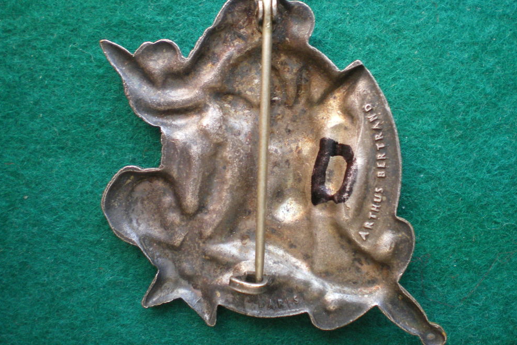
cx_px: 257
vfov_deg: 33.4
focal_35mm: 40
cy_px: 155
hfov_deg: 48.5
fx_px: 574
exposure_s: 1/50
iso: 200
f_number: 3.1
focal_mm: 6.3
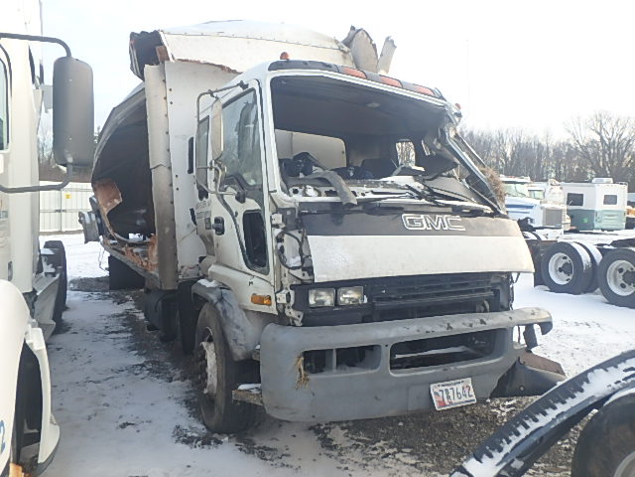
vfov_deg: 45.4
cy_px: 238
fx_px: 569
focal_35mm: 31
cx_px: 318
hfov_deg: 58.4
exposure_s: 1/100
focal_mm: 5.6
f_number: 4.7
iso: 125
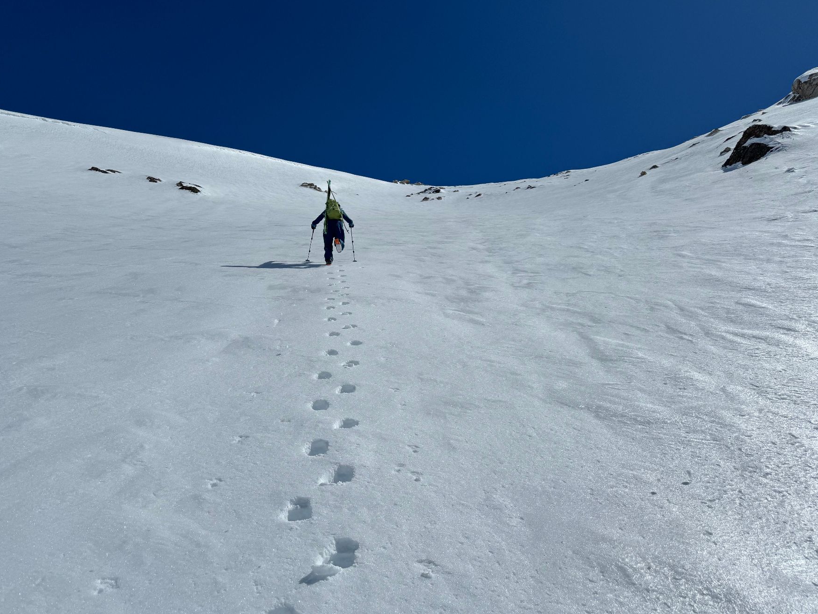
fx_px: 662
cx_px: 377
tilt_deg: +29.2
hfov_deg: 63.3
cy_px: 274
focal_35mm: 28
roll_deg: -0.3
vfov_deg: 49.7
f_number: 1.78
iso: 80
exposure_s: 1/50000
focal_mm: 6.76
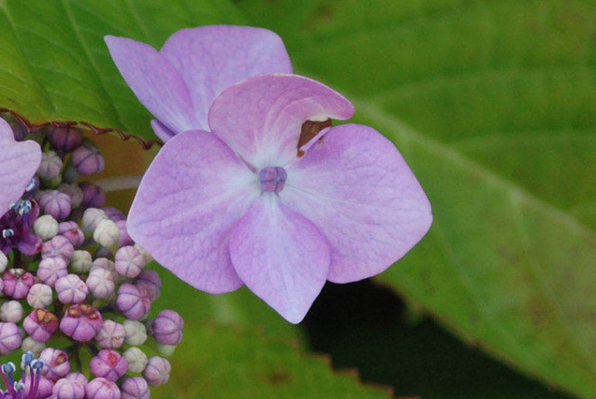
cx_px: -217
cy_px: 347
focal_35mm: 324
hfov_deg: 6.3
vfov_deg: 4.2
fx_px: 5368
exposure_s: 1/250
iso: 200
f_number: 5.6
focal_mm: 55
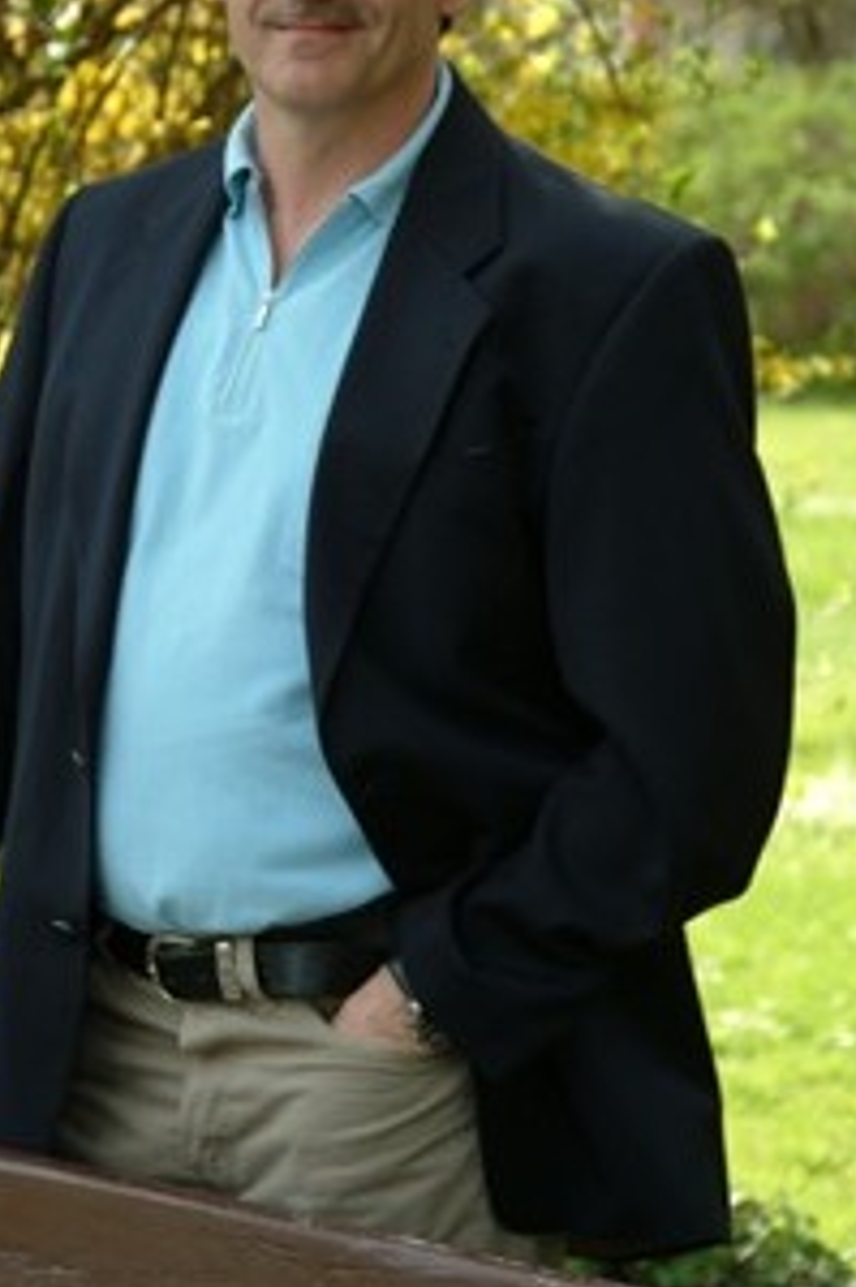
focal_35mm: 144
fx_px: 5142
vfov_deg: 14.3
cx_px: 252
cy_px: 542
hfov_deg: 9.5
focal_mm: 64
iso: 100
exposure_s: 1/125
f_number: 4.5
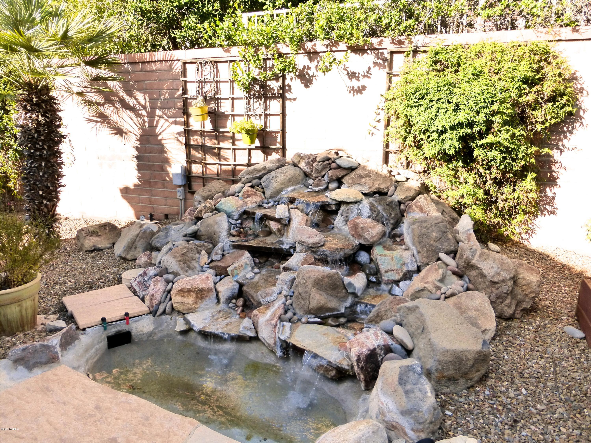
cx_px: 296
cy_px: 222
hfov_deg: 69.4
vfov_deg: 54.9
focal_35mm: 25
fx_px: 427
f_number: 3.3
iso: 200
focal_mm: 4.3
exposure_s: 1/640
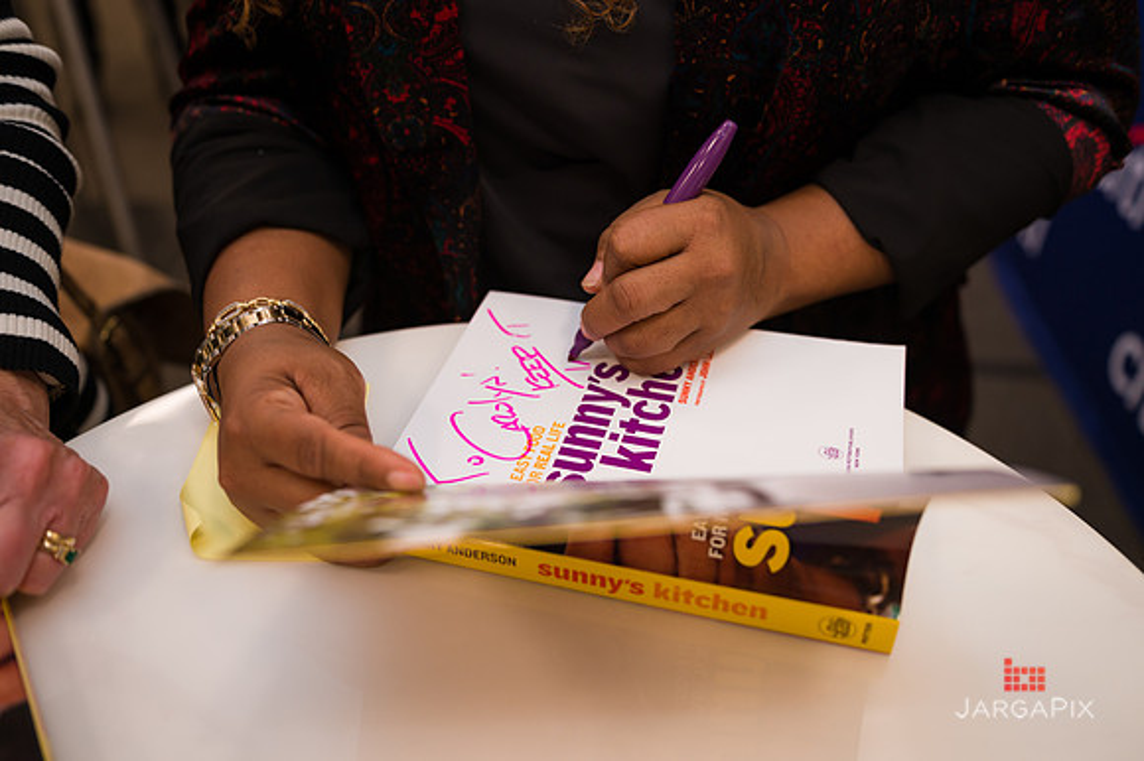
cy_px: 380
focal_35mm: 34
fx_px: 1080
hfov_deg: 55.8
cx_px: 572
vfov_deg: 38.8
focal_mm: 34
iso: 400
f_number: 3.2
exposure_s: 1/200
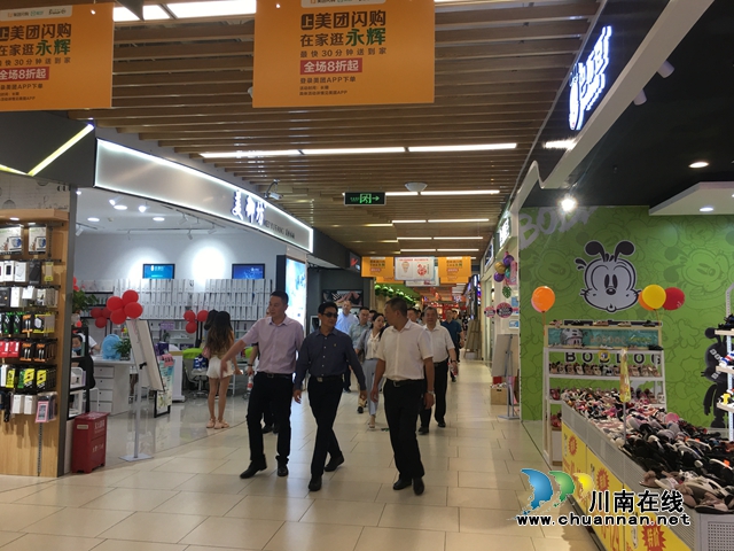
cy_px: 276
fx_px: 615
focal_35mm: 29
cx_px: 367
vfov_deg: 48.2
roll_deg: +0.0
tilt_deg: +3.1
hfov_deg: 61.7
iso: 25
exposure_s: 1/33
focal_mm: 4.15
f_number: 2.2
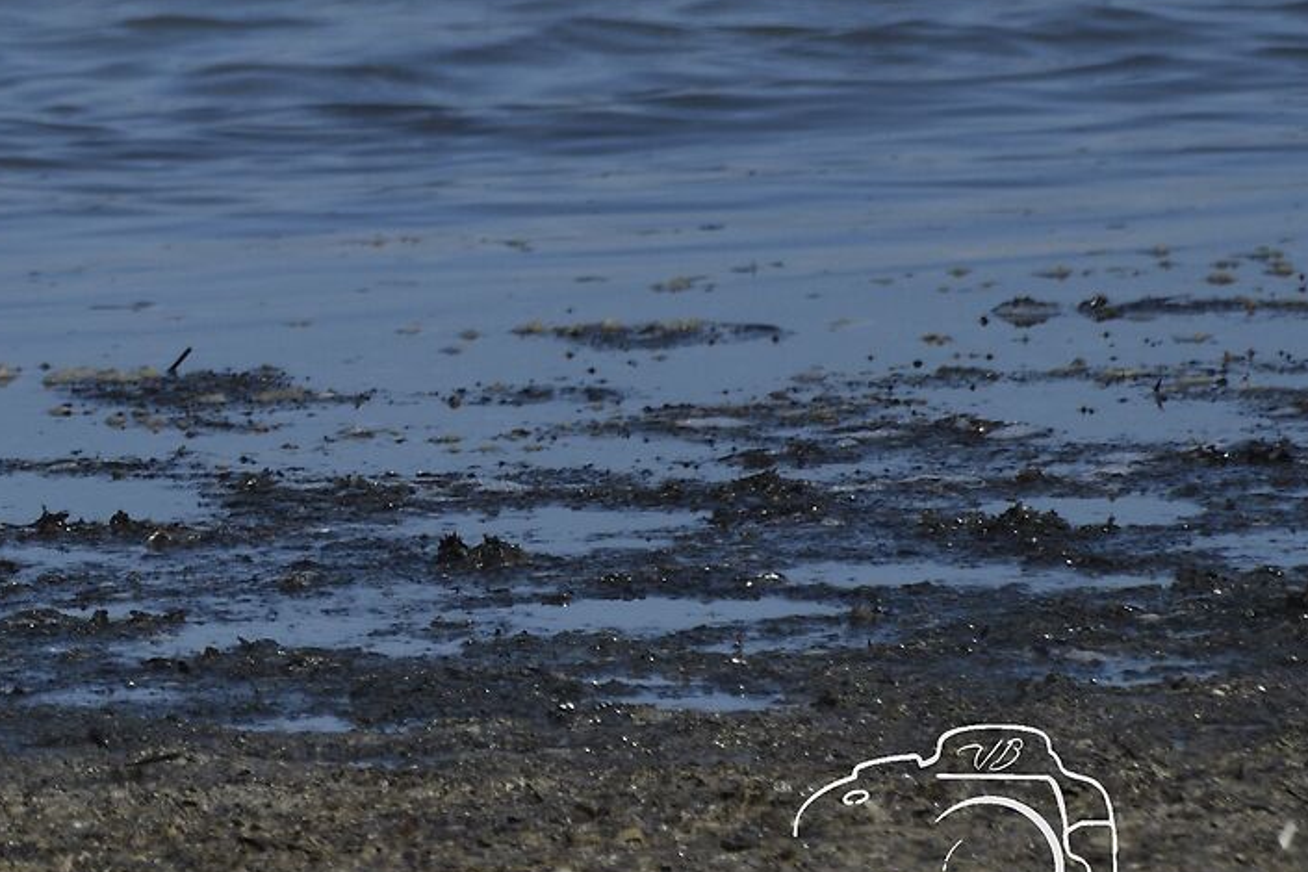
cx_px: -913
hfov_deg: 1.0
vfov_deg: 0.7
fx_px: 74223
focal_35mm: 2043
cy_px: -143
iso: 400
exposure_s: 1/2000
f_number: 8
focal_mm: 600
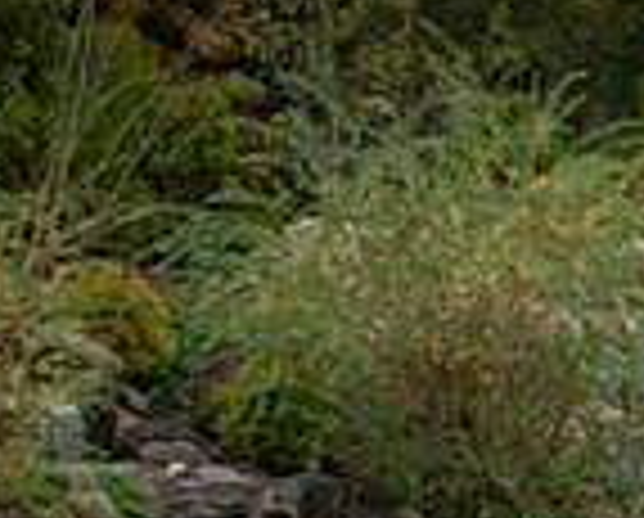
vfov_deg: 5.8
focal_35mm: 266
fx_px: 5080
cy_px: 842
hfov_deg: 7.2
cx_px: 883
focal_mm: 70
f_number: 2.8
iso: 80
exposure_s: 1/125
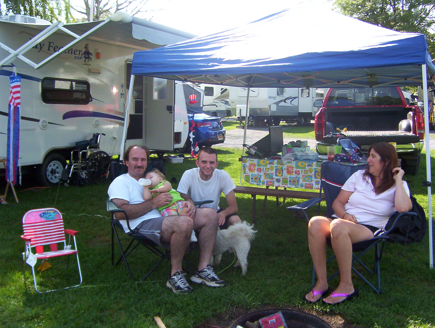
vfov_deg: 39.8
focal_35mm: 36
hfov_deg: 51.2
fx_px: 453
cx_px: 218
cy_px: 164
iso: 100
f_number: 2.76
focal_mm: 5.54
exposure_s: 1/608
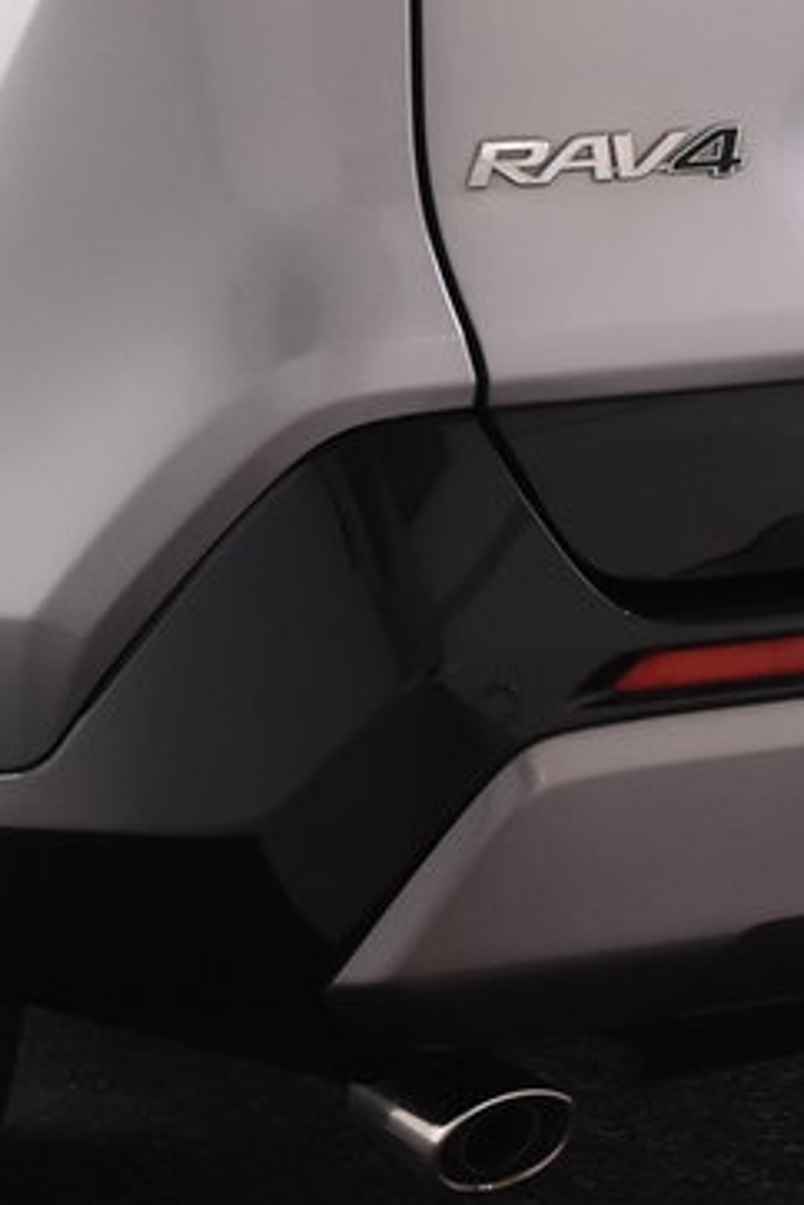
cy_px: 115
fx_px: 4254
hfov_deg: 10.8
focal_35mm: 127
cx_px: 678
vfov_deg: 15.9
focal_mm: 24
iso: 1600
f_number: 4.5
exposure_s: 1/80
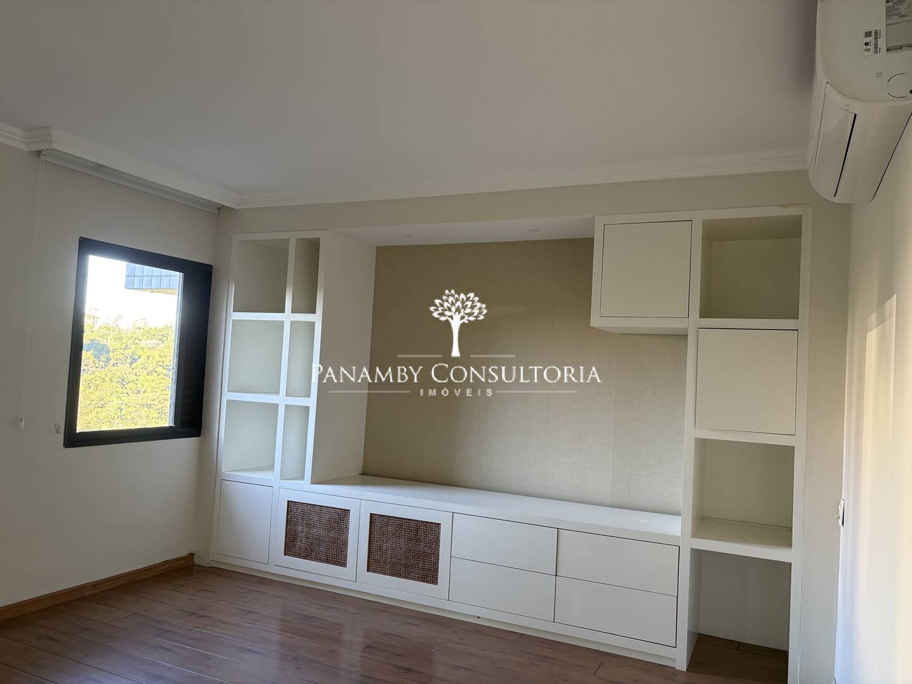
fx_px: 685
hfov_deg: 67.3
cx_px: 456
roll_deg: -2.2
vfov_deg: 53.1
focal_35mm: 26
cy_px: 342
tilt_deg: +2.2
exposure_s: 1/60
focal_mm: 5.96
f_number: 1.6
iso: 160
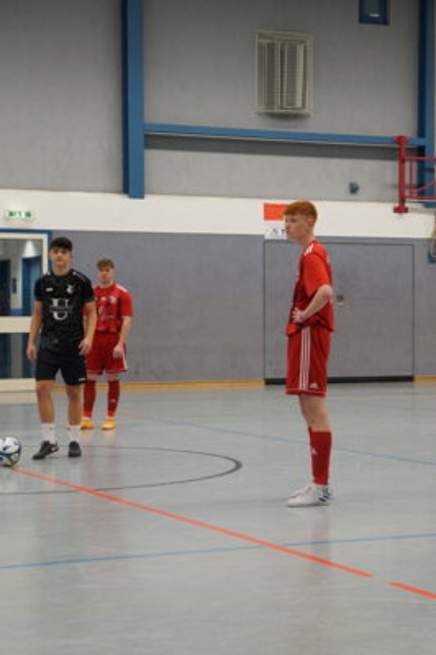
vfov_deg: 24.6
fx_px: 1501
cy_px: 328
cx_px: 218
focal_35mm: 82
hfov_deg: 16.5
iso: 1250
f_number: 5.6
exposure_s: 1/100
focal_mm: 55
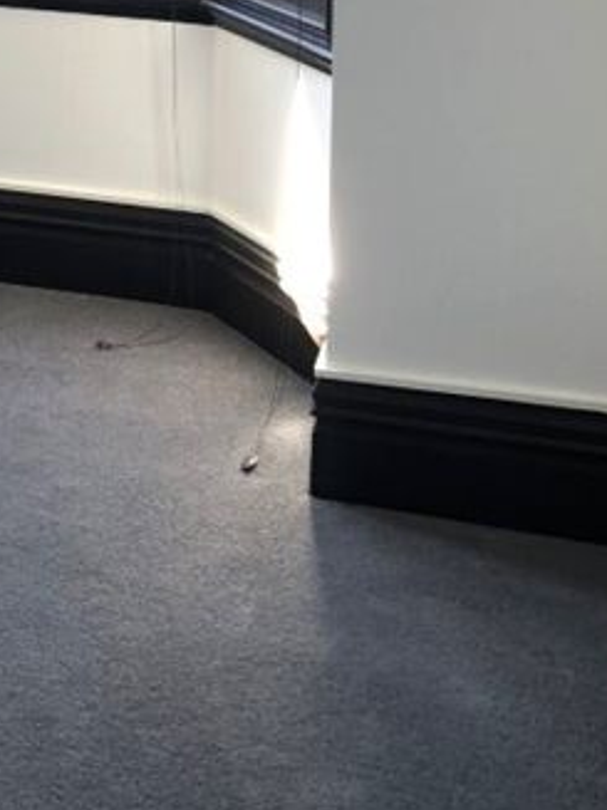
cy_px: -163
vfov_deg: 23.2
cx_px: -76
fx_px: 1801
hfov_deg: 18.3
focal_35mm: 77
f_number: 1.8
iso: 100
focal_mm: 4
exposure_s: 1/60
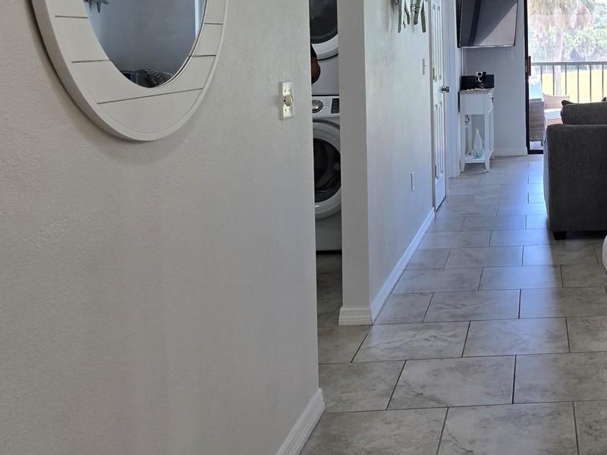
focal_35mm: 46
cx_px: 590
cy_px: 83
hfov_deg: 37.4
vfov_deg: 30.7
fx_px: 807
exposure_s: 1/120
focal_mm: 5.4
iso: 64
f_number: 1.8
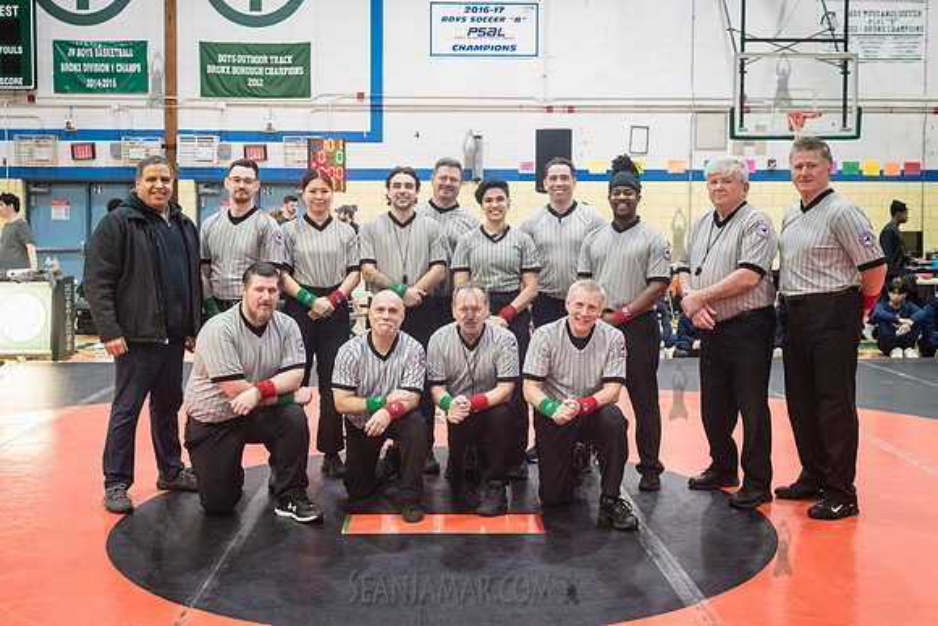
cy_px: 268
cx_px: 463
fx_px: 1053
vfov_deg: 33.0
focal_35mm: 40
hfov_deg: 48.0
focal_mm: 35
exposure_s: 1/125
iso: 8000
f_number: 5
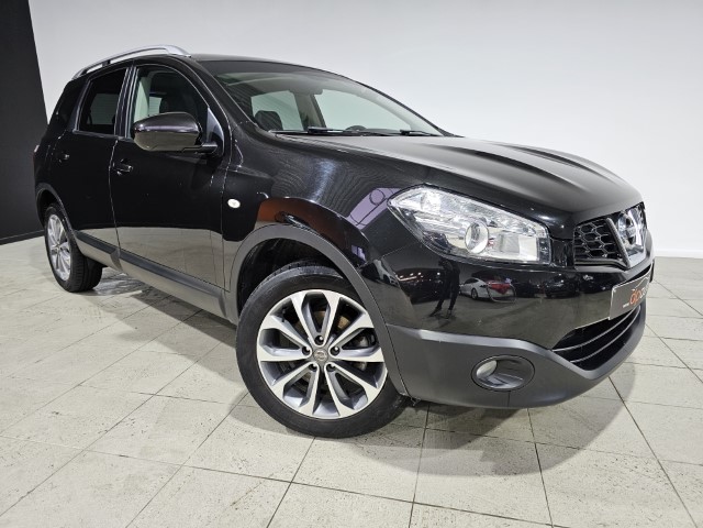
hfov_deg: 73.9
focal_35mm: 23
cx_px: 352
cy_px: 264
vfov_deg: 58.9
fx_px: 467
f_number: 1.7
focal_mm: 6.3
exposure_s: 1/100
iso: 200
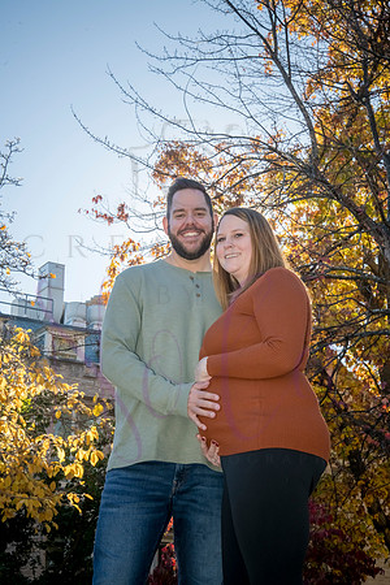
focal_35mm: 65
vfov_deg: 31.0
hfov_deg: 20.9
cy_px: 292
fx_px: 1056
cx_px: 195
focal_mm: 65
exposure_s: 1/160
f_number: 20
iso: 640
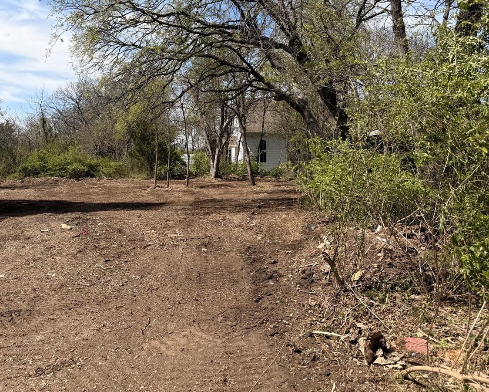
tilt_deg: +7.2
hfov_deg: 55.6
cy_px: 122
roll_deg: -2.5
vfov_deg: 44.9
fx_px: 463
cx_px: 241
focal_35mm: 32
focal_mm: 6.76
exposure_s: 1/4167
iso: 80
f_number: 1.78
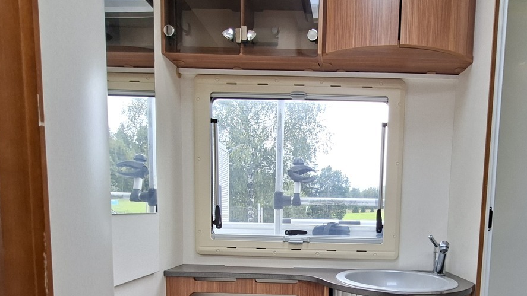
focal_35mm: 23
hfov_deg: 76.9
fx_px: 321
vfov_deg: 46.8
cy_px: 238
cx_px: 337
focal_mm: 1.74
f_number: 2.2
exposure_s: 1/60
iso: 40
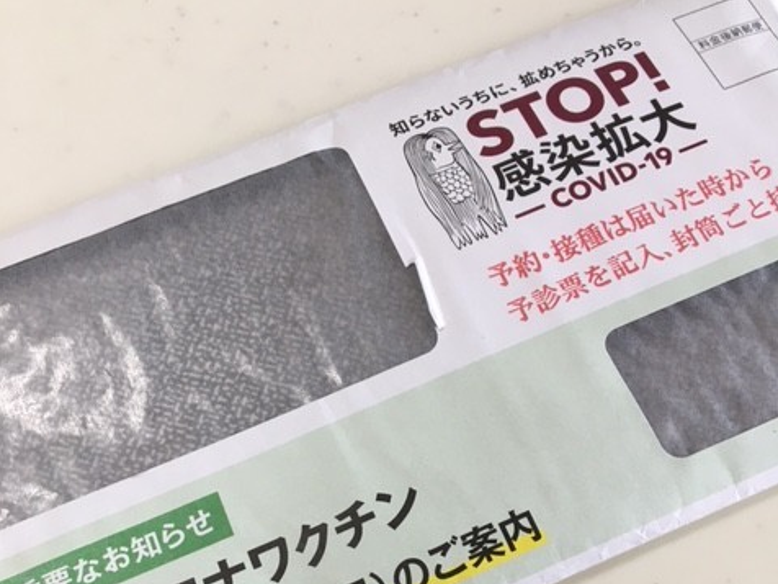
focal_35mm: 39
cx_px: 389
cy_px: 416
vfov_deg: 36.2
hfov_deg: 47.9
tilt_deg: -71.2
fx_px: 877
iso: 32
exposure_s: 1/30
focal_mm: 4.15
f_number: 2.2
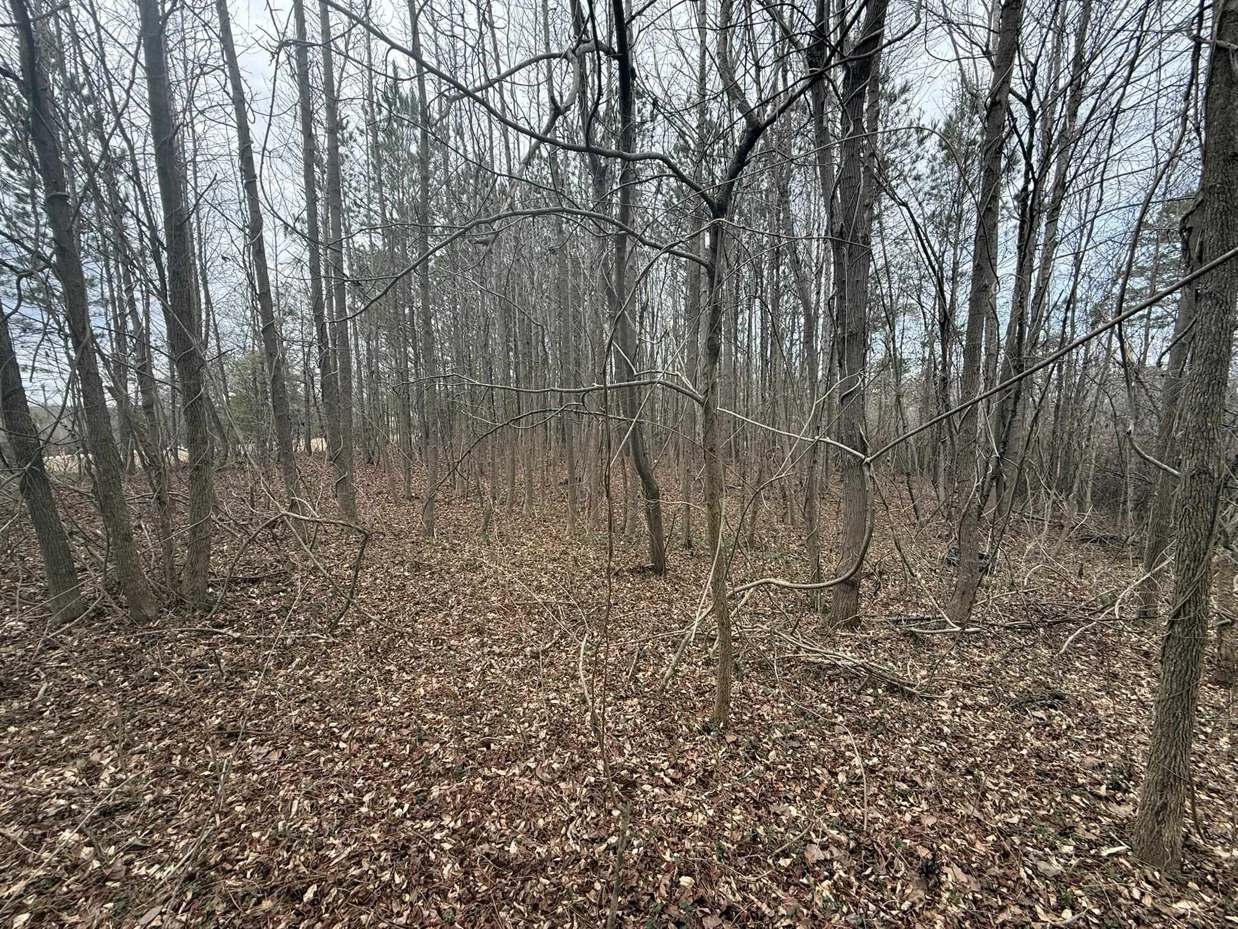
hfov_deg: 102.1
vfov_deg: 85.7
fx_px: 501
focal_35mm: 14
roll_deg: +0.7
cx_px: 619
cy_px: 464
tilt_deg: -6.1
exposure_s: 1/274
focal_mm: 2.22
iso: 50
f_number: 2.2
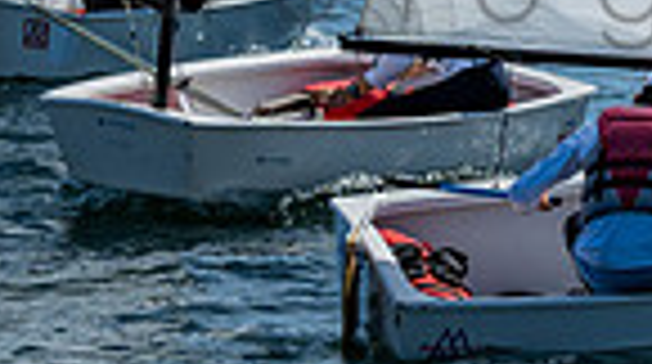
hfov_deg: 2.7
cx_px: 1120
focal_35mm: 791
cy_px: -296
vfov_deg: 1.5
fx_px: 13653
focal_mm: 135
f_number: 8
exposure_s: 1/640
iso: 100
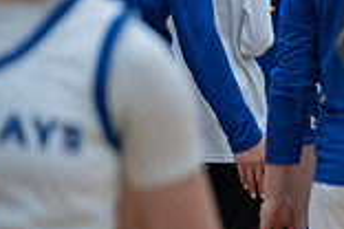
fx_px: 4089
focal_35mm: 428
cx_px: 615
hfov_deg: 4.8
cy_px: -87
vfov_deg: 3.2
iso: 4000
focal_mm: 115
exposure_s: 1/800
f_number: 2.8
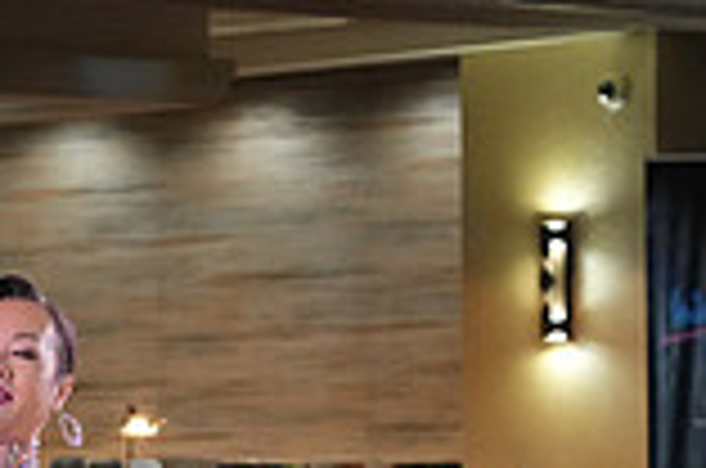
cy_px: 794
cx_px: -148
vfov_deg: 3.5
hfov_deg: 5.3
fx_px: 7613
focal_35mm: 389
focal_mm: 105
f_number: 5.6
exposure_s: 1/320
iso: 5000
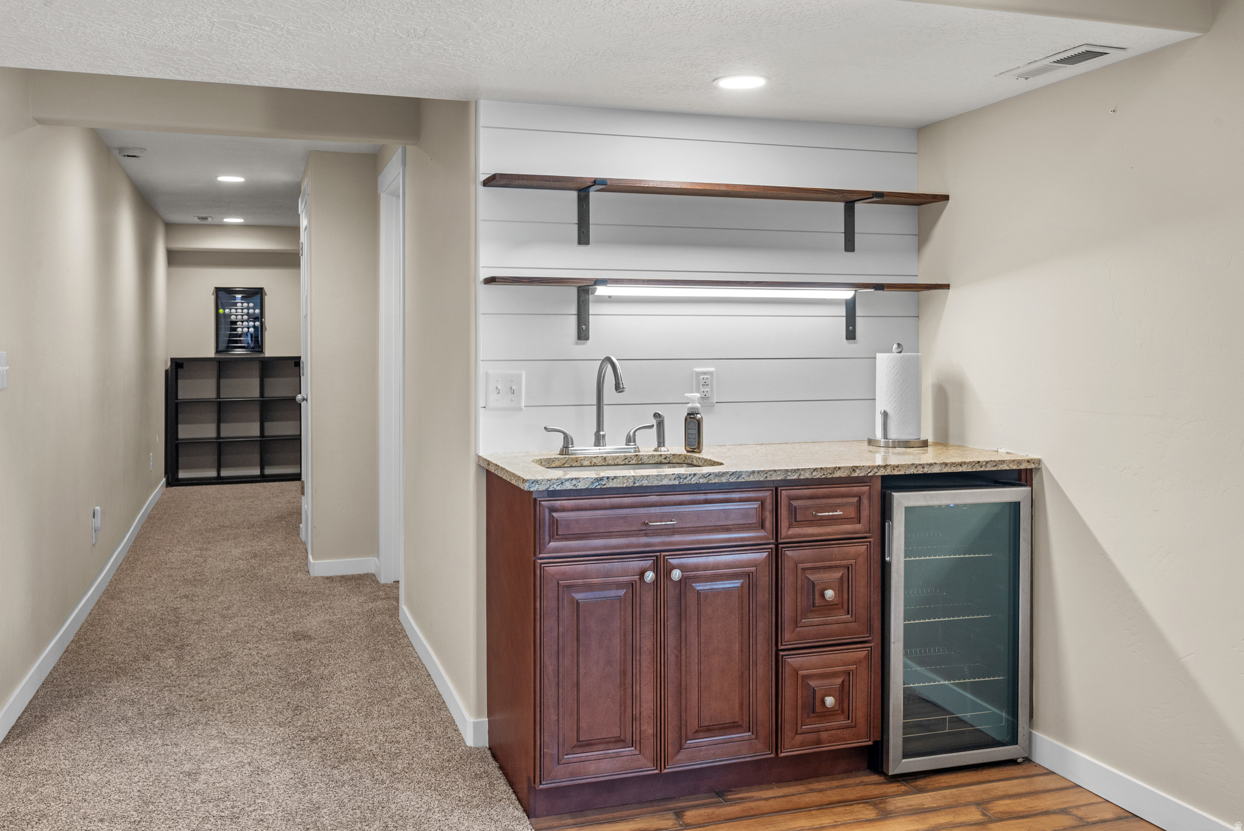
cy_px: 416
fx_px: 1037
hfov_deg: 61.9
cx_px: 622
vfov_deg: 43.6
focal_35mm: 30
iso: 500
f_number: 8
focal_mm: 30
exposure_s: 1/2
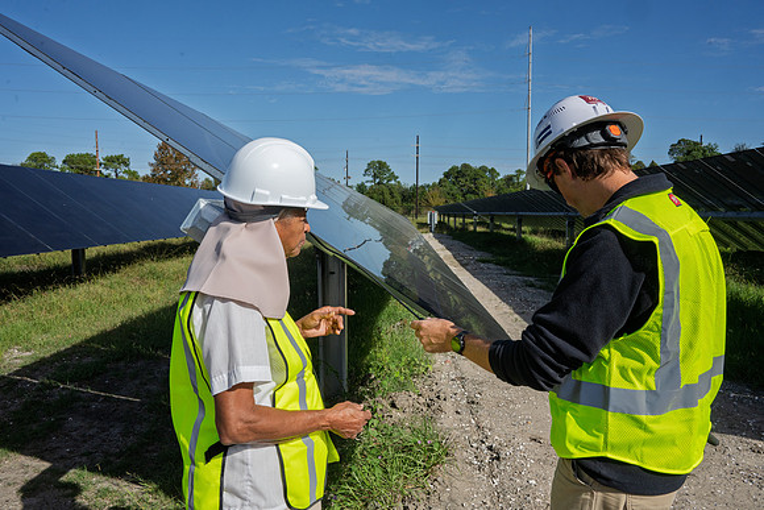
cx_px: 382
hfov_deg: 65.5
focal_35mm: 28
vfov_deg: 46.4
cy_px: 255
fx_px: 594
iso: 200
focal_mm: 28
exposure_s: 1/500
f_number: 16
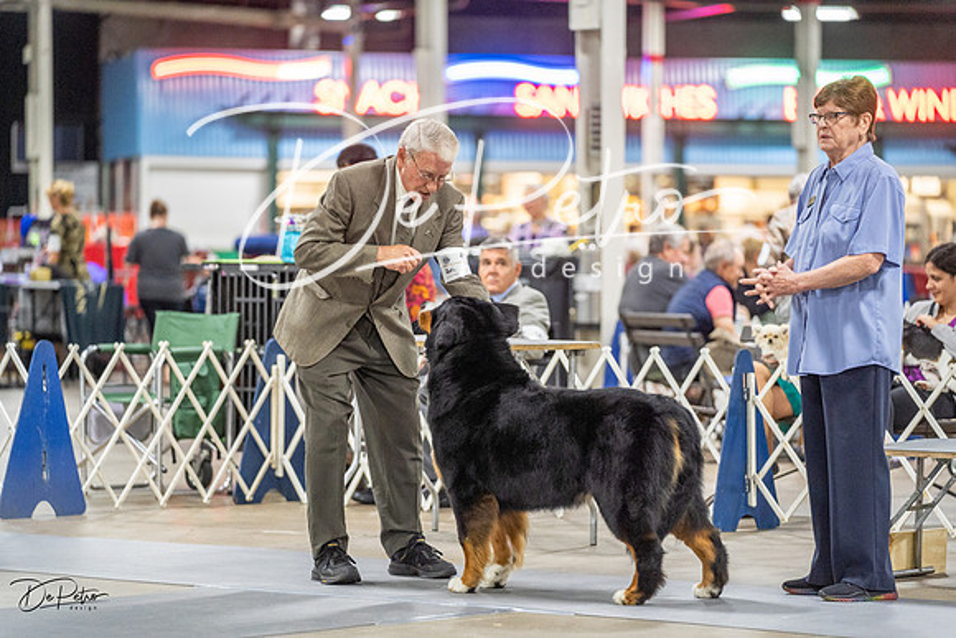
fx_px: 3878
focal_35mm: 146
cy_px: 319
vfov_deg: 9.4
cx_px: 478
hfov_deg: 14.1
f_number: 2.8
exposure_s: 1/160
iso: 3200
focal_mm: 146
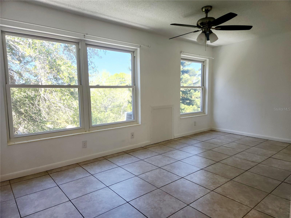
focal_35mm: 23
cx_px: 146
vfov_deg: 58.9
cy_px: 109
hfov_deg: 73.9
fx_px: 193
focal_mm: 5.4
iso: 160
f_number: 1.8
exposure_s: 1/182
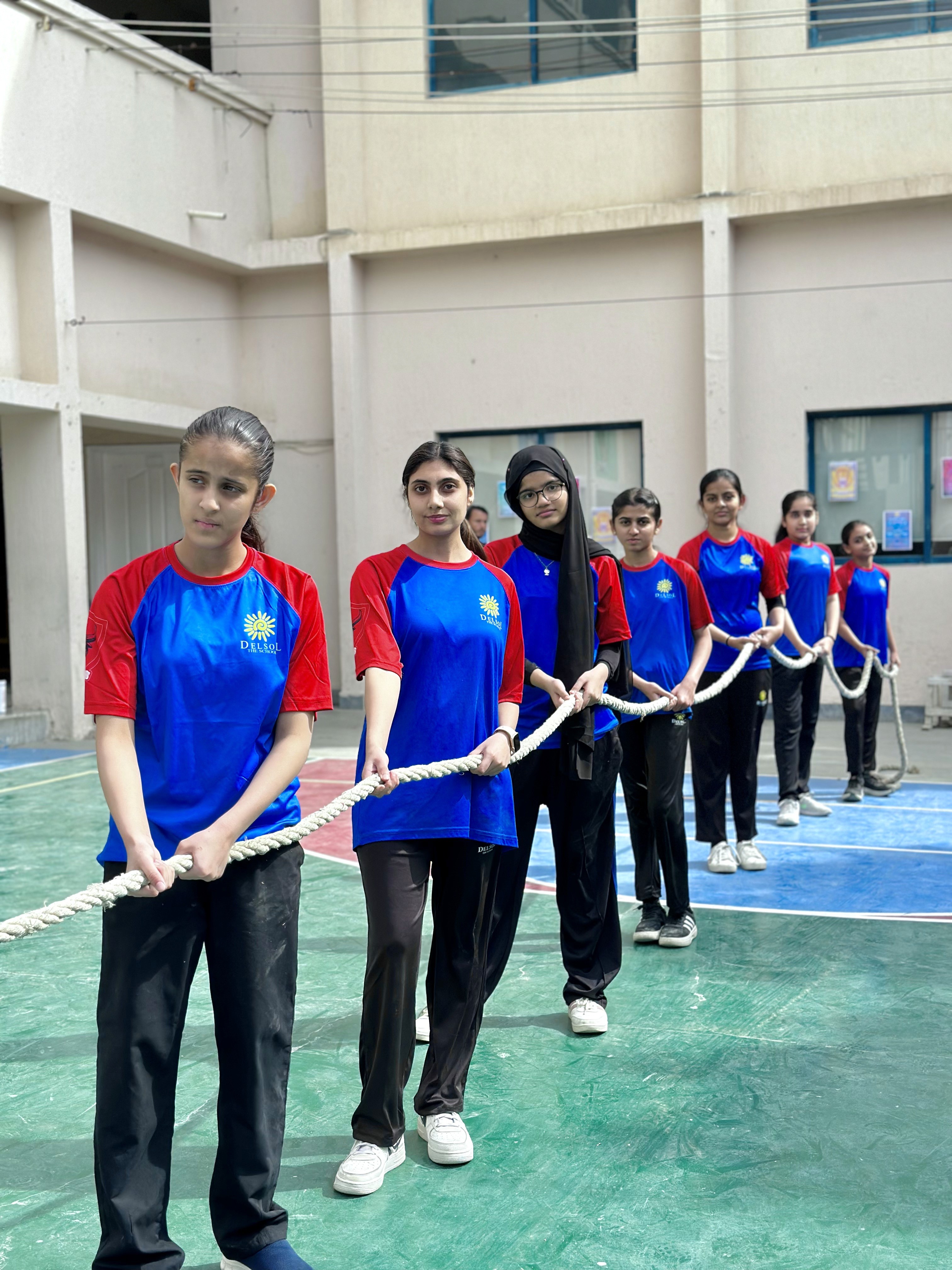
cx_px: 476
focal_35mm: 48
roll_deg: +0.4
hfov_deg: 30.3
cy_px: 635
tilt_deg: -2.1
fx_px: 1760
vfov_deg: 39.7
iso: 80
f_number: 1.8
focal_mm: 6.9
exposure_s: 1/1613
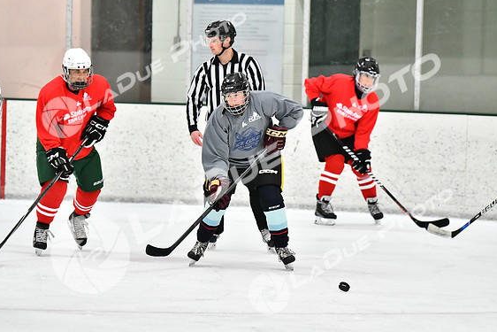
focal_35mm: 194
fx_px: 2672
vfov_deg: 7.1
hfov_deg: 10.6
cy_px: 163
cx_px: 247
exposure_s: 1/1250
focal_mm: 125
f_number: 2.8
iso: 5000
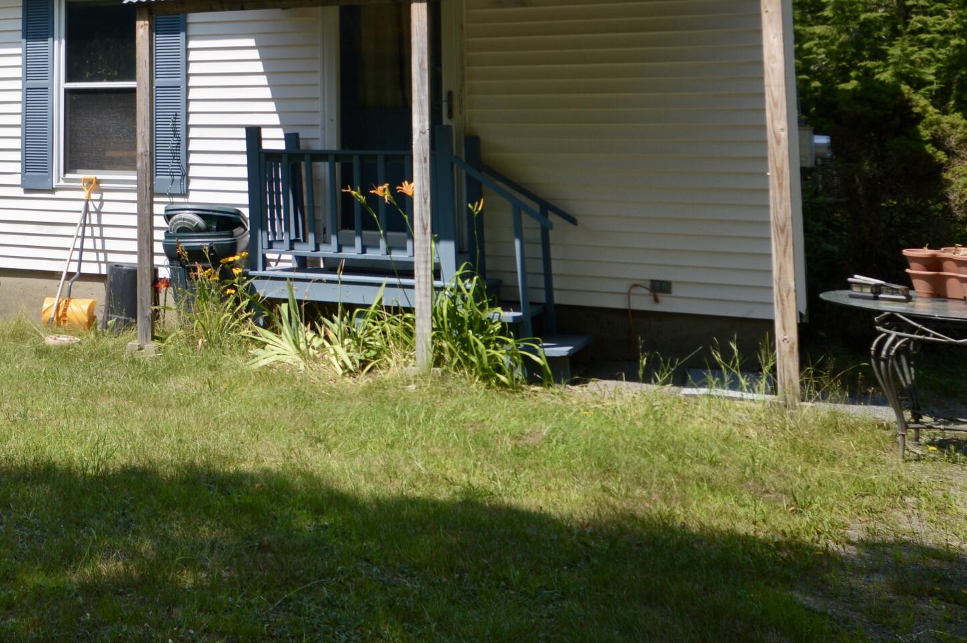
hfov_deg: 35.4
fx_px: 1342
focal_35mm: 50
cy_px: 7
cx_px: -26
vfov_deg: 25.7
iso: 100
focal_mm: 16
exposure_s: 1/250
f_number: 7.1
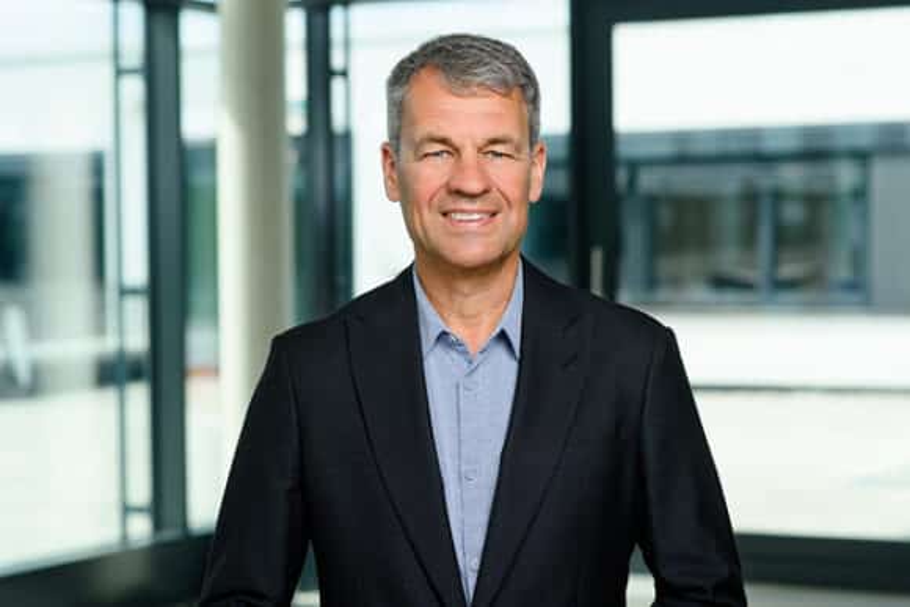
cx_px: 455
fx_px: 2149
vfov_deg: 16.1
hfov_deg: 23.9
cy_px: 304
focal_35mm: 85
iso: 100
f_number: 4.5
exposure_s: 1/200
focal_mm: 85
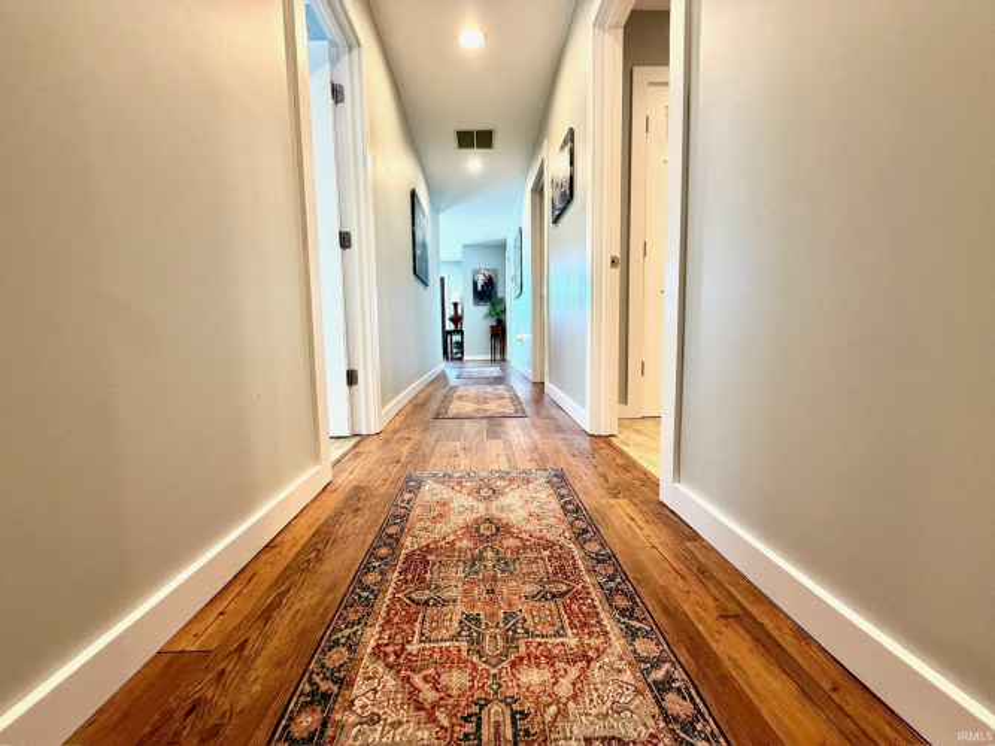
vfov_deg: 85.7
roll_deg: +1.5
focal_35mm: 14
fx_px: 402
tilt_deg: -5.3
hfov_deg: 102.1
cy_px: 373
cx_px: 498
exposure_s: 1/60
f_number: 2.2
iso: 320
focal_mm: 2.22
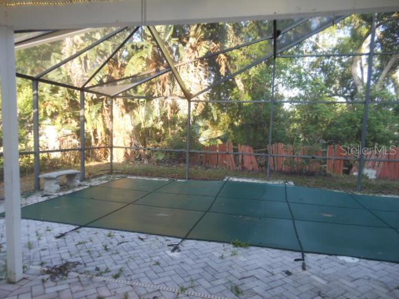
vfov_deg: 54.9
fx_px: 288
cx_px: 200
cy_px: 150
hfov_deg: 69.4
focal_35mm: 25
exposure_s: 1/60
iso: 80
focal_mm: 4.5
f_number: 3.2
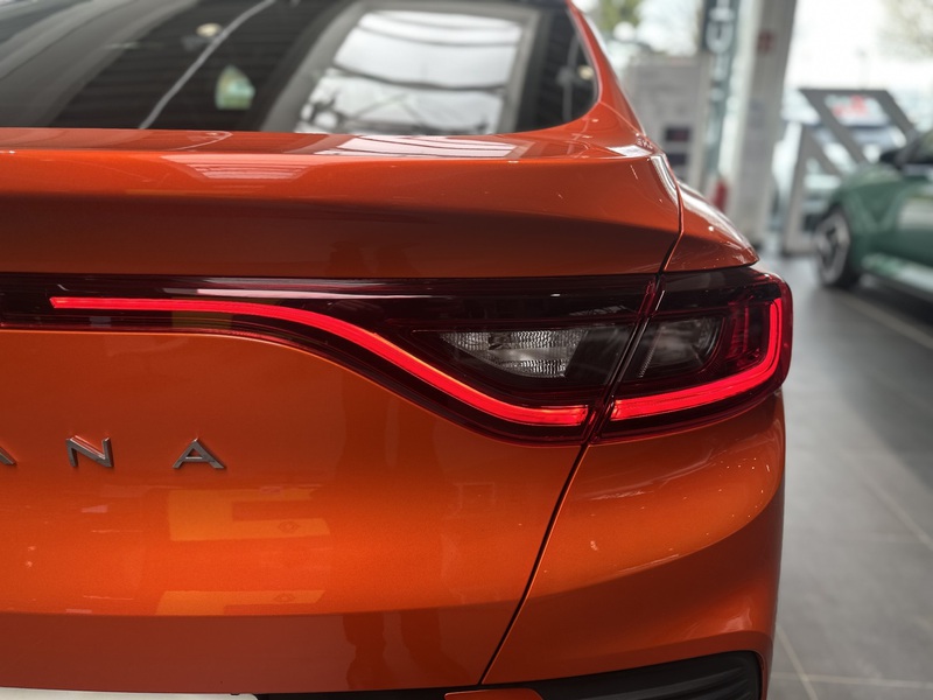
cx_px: 466
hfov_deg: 71.6
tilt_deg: -19.5
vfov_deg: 56.8
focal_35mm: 24
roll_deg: -0.5
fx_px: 647
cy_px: 350
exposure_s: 1/171
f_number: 1.78
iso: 100
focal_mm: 6.86
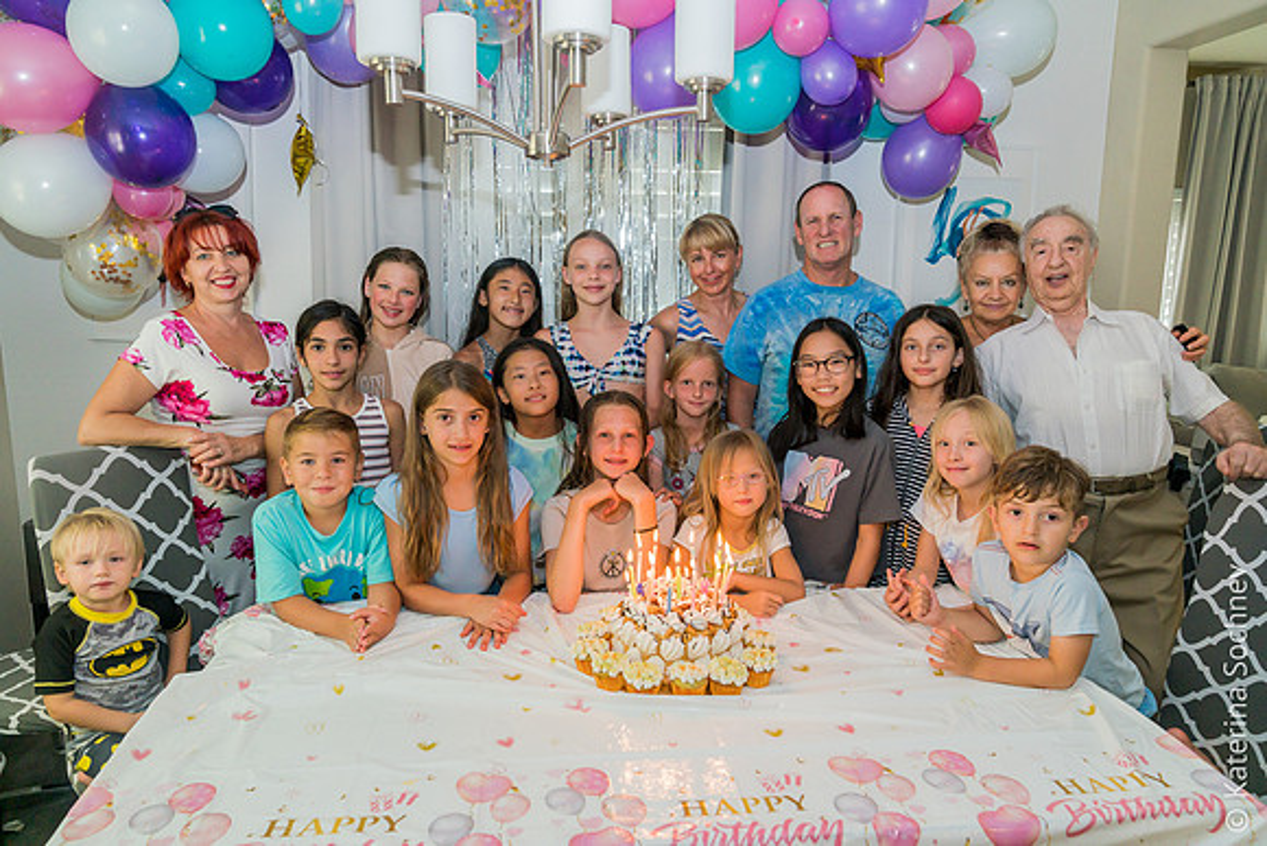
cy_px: 423
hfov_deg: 73.7
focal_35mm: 24
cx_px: 634
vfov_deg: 53.2
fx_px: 845
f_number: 4.5
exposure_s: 1/250
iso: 4000
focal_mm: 24
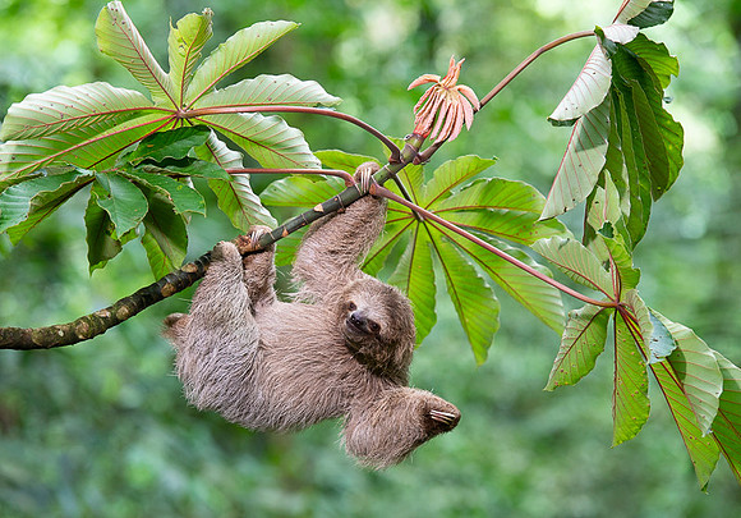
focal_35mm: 193
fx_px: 4021
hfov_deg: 10.5
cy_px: 284
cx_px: 349
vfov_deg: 7.4
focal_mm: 170
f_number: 5.6
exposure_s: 1/30
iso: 800
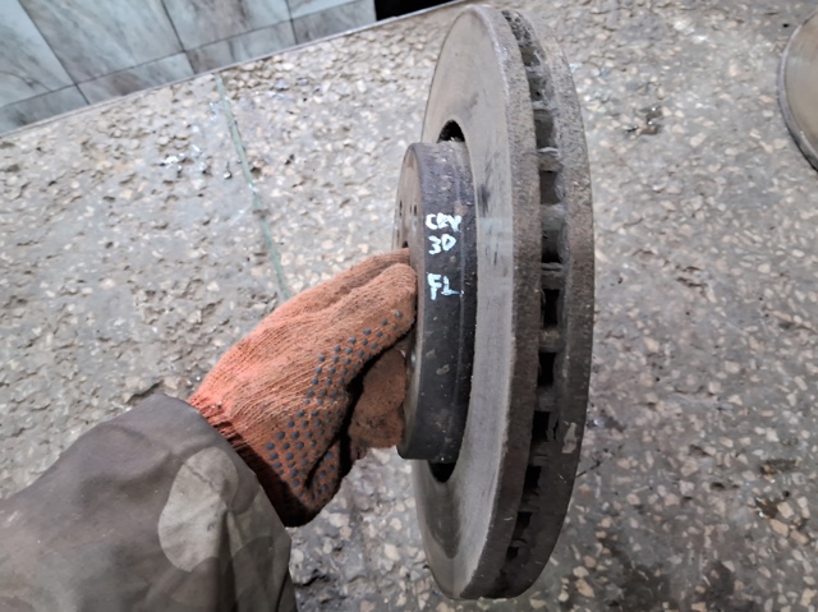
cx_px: 409
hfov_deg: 67.3
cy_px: 306
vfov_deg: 53.0
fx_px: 614
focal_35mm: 26
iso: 640
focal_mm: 3.98
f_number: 1.8
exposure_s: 1/25
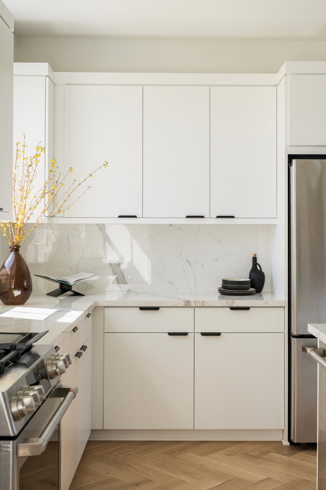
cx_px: 163
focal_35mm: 49
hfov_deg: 27.5
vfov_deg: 40.3
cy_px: 245
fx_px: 666
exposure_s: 1/15
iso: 250
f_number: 9
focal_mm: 49
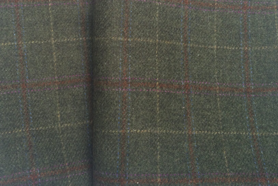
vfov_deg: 27.3
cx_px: 118
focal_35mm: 49
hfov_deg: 40.2
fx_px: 378
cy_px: 58
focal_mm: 4.12
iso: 32
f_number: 2.2
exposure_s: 1/540
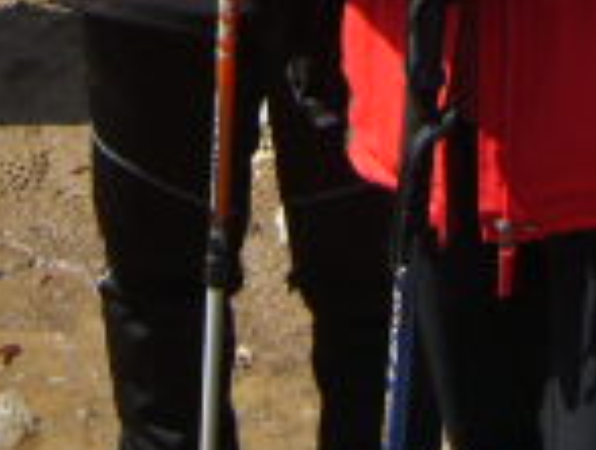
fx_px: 2623
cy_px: -466
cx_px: 511
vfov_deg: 9.2
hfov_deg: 12.9
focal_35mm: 152
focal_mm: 7.4
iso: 50
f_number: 2.8
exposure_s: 1/750
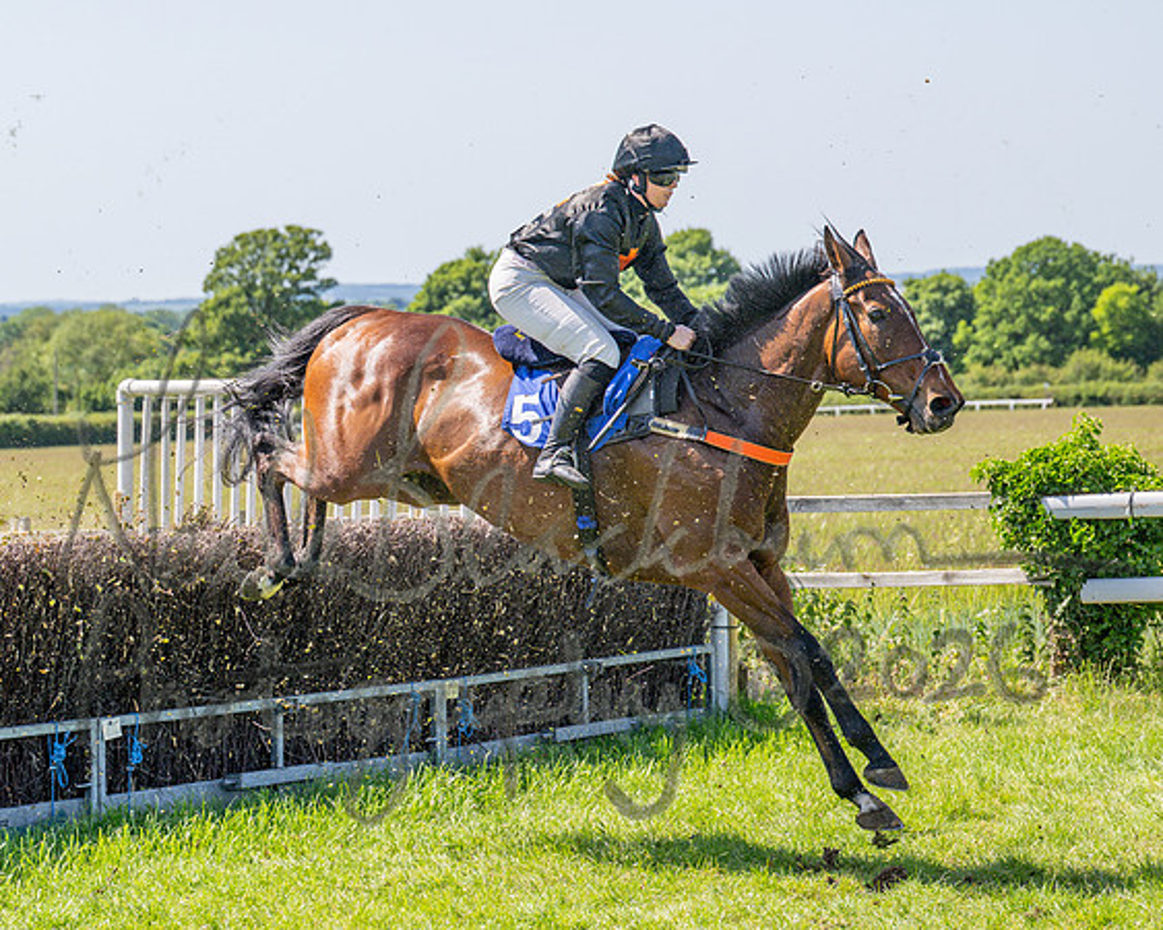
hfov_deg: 17.8
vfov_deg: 14.3
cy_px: 361
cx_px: 420
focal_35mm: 108
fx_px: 3703
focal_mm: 70
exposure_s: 1/1600
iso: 200
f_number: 4
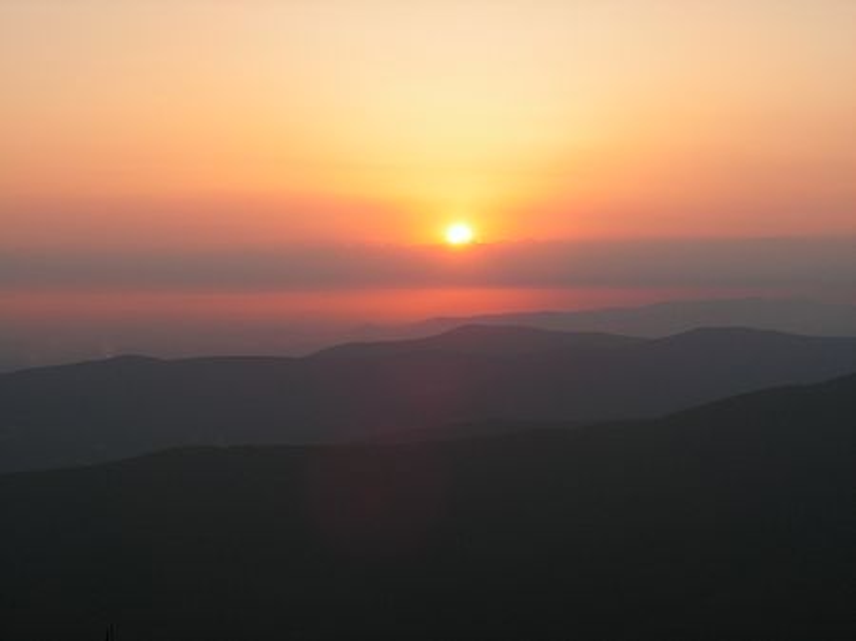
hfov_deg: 23.6
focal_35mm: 83
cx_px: 428
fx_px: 2051
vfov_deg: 17.8
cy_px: 320
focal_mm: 13.9
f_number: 4.8
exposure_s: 1/125
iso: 50
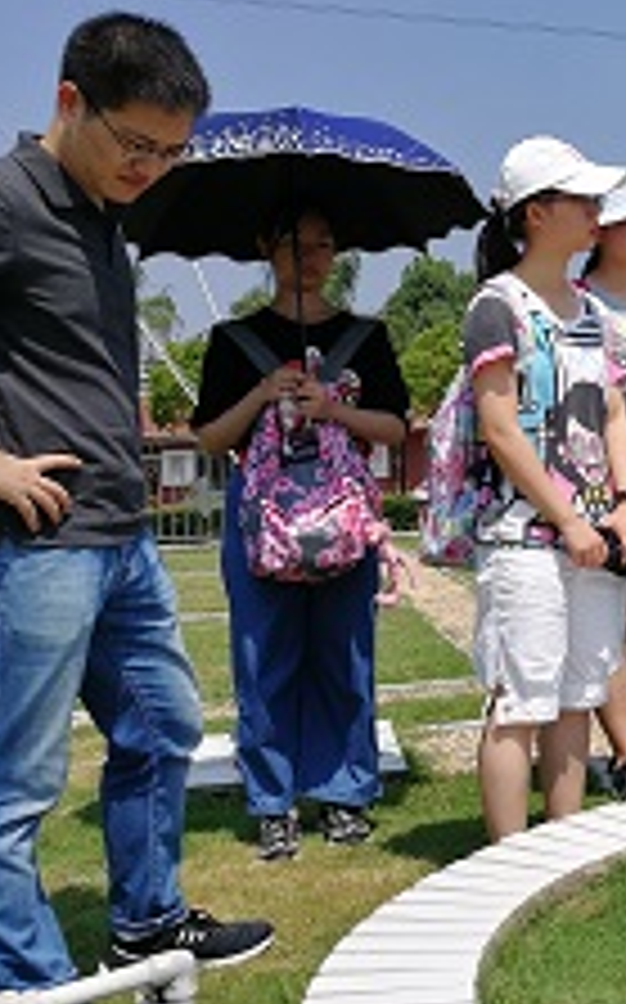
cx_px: 772
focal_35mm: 51
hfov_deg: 23.0
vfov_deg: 39.5
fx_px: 1395
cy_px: 446
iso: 50
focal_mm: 3.84
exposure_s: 1/1157
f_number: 2.2
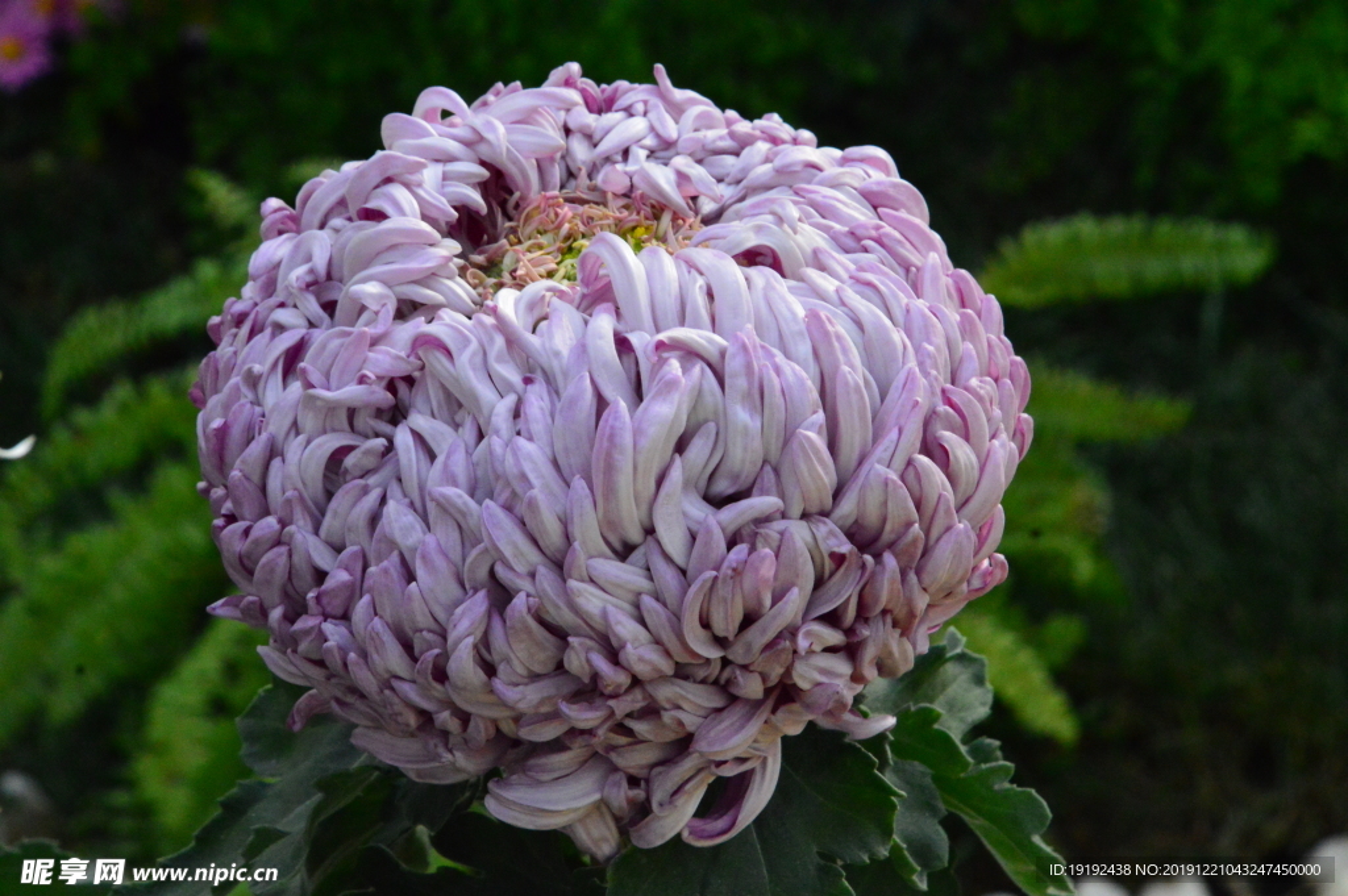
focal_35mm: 150
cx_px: 674
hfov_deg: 13.7
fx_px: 5612
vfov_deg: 9.1
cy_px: 448
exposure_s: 1/250
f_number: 22
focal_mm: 100
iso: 4500
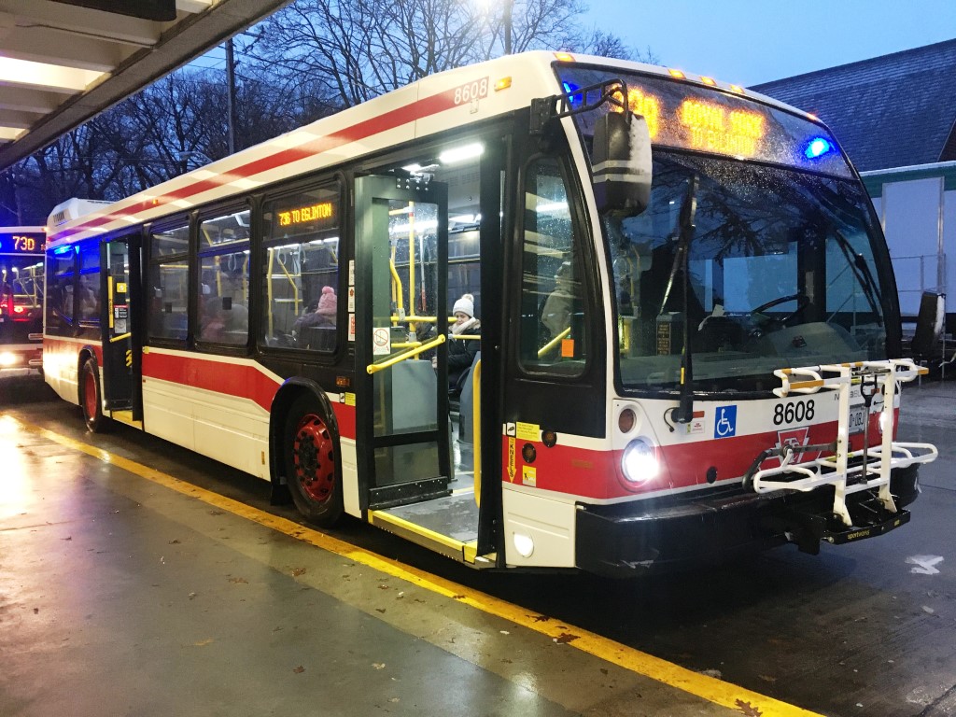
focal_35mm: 29
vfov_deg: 48.2
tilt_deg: -3.9
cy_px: 358
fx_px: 801
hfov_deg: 61.7
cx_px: 478
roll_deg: +1.3
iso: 200
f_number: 2.2
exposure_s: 1/30
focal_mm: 4.15
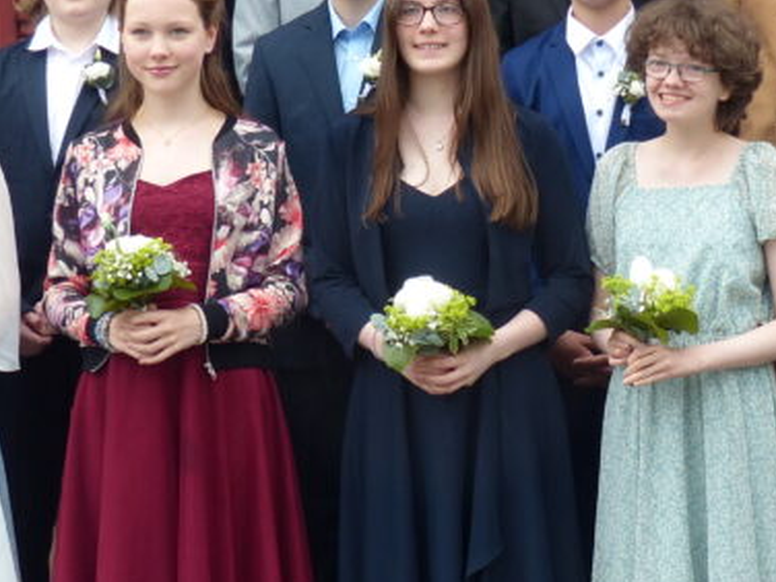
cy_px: 246
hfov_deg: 11.9
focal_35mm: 166
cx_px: 491
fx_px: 3721
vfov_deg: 8.9
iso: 100
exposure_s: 1/100
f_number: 2.8
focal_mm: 10.9
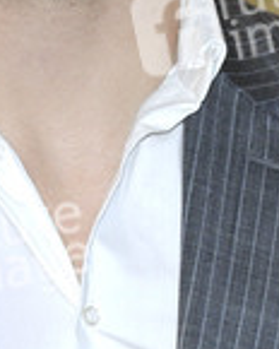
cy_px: -101
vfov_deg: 3.2
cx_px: 37
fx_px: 6227
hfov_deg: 2.6
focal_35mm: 603
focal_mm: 155
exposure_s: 1/200
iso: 640
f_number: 4.5
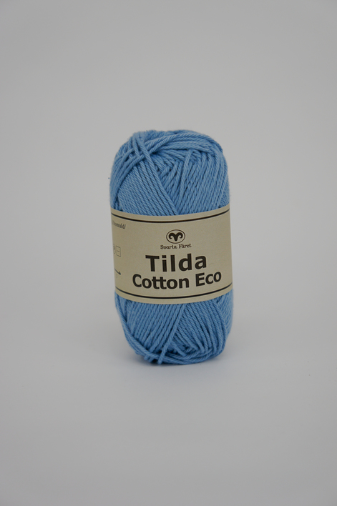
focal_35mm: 60
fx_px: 844
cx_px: 168
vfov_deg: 33.4
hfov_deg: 22.6
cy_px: 253
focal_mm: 40
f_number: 5
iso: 200
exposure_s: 1/80
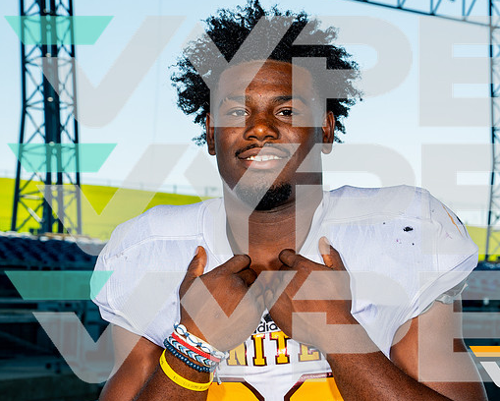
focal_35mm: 86
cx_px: 277
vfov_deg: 17.9
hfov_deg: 22.2
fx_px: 1274
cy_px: 229
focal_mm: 64
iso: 125
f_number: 9
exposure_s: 1/125
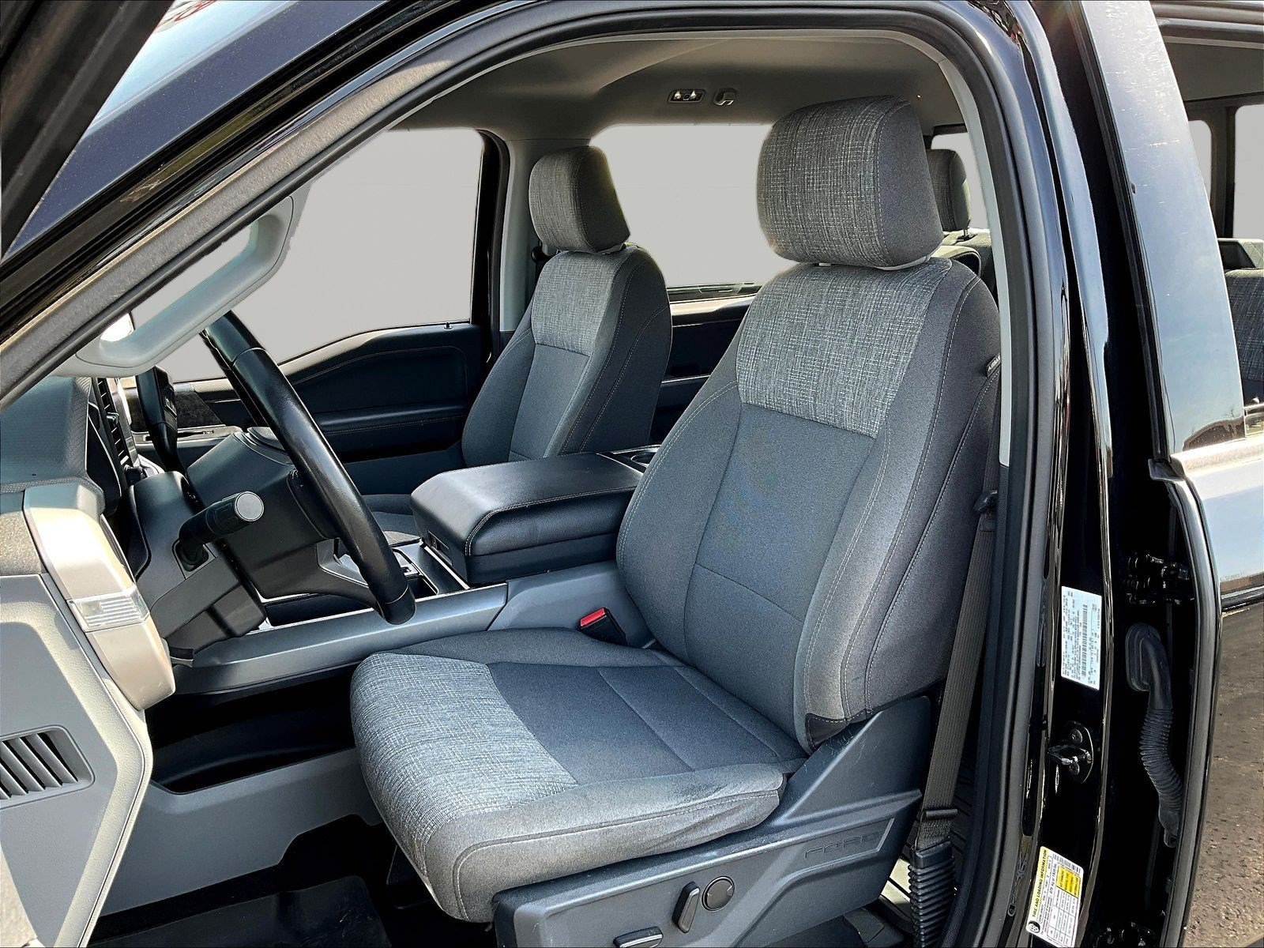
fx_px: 1059
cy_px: 474
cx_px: 632
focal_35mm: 29
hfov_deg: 61.7
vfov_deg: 48.2
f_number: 1.8
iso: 32
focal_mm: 3
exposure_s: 1/157
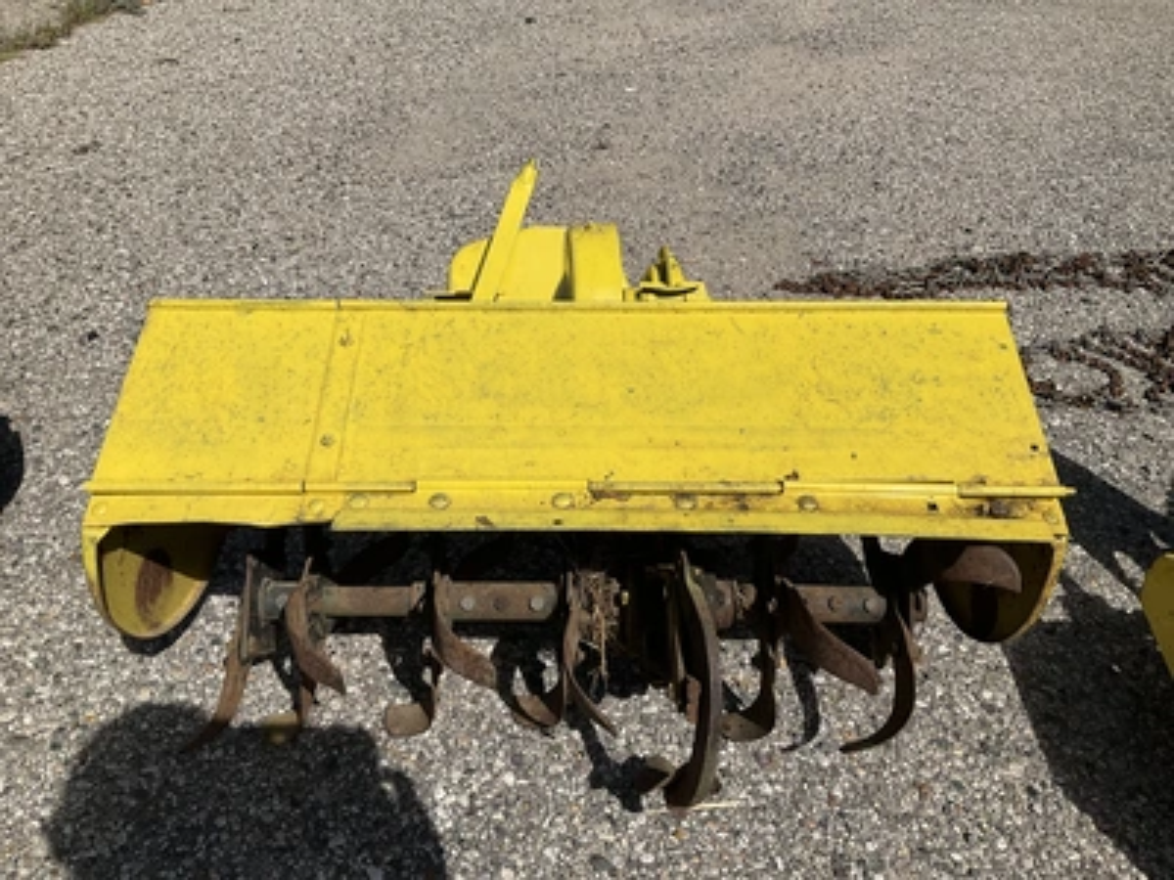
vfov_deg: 48.2
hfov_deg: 61.7
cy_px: 440
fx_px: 984
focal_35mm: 29
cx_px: 587
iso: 25
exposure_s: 1/5263
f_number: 1.8
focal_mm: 3
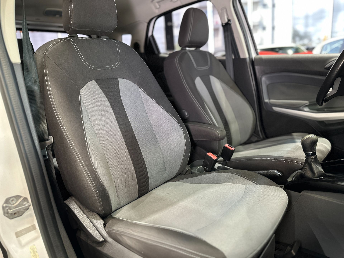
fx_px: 239
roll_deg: +4.7
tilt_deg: -11.9
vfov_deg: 56.8
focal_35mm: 24
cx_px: 172
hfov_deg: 71.6
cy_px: 129
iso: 640
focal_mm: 6.86
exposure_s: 1/40
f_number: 1.78
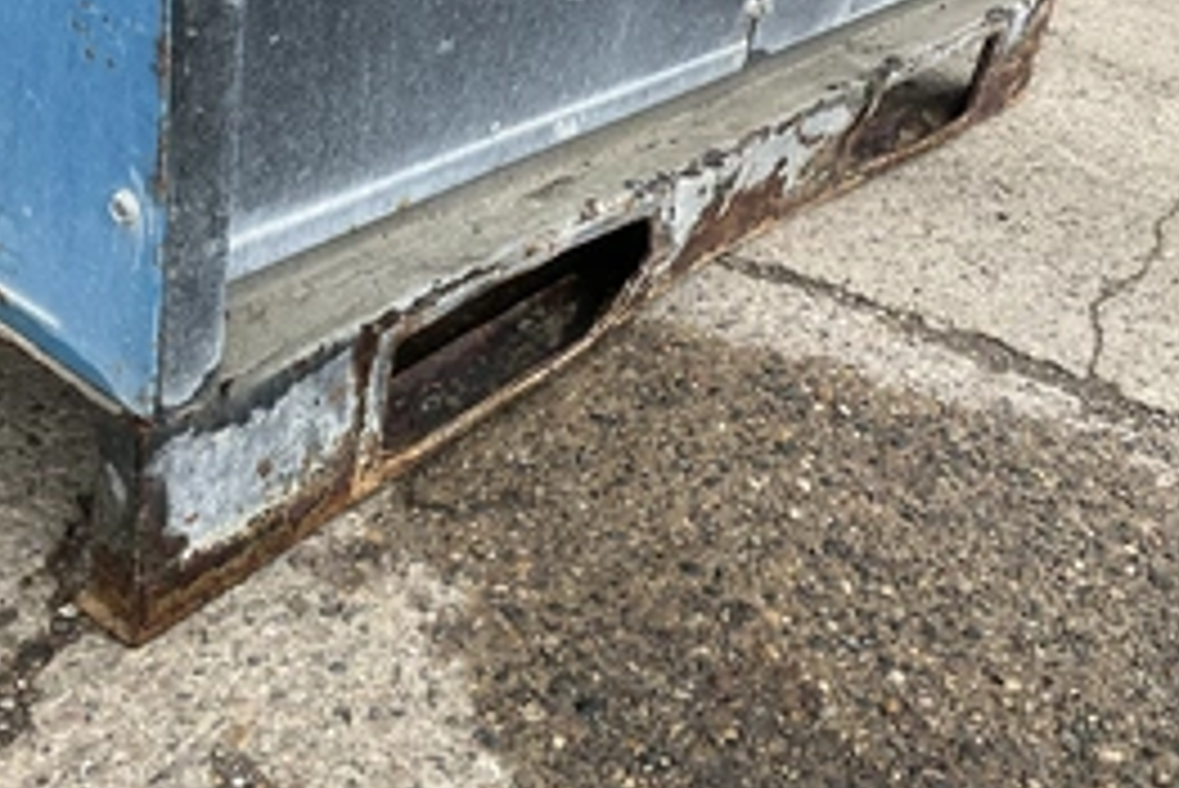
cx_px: 464
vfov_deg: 28.9
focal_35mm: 46
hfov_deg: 42.5
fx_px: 1507
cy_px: 207
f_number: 1.8
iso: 20
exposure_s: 1/122
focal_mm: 3
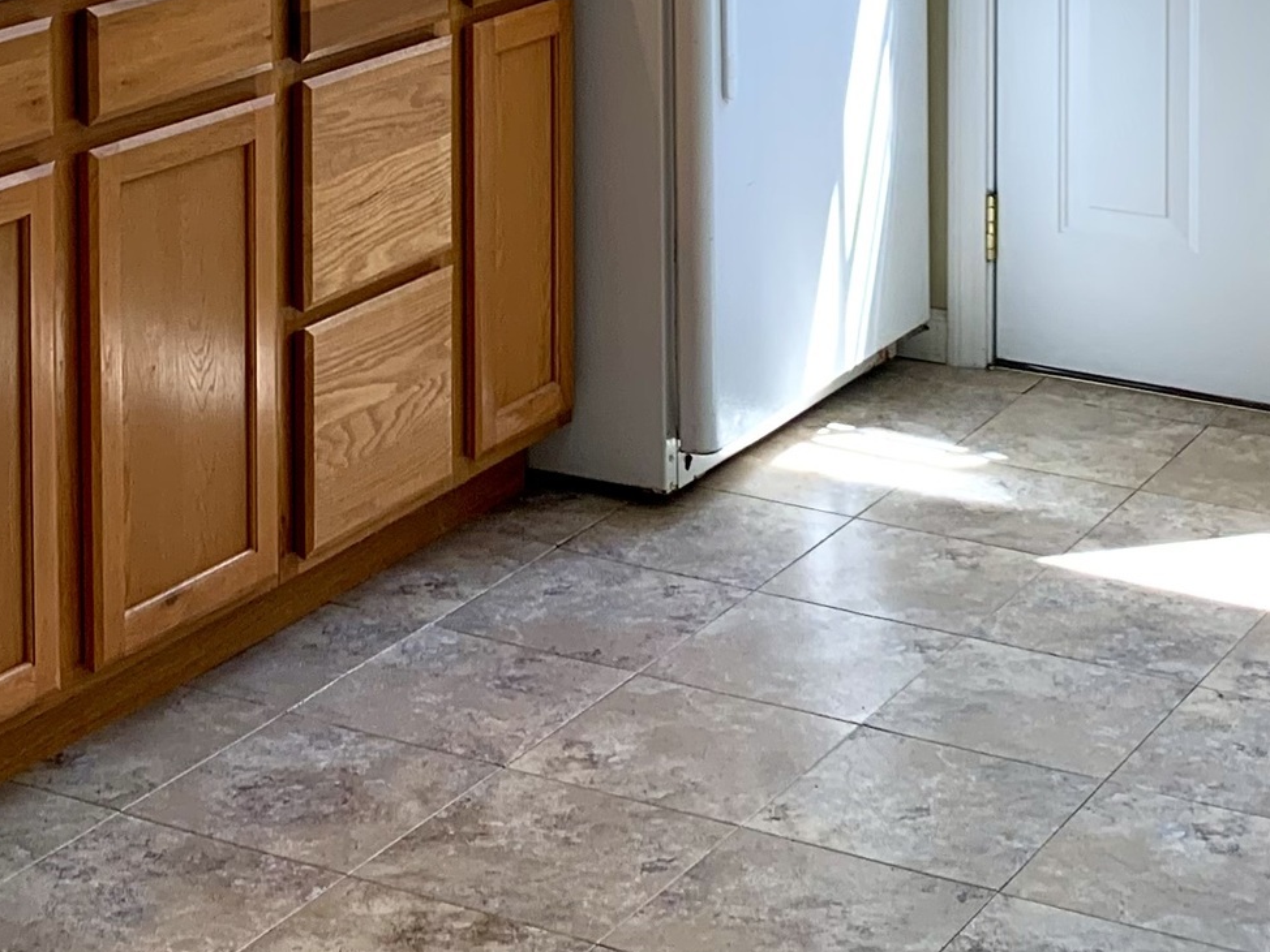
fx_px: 3009
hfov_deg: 23.8
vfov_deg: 17.0
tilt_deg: -4.9
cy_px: -281
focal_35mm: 82
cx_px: 715
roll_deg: +0.5
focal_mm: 4.25
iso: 32
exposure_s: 1/120
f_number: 1.8
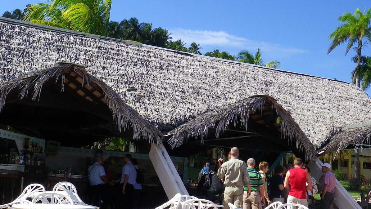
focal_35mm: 52
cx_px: 164
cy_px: 128
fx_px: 512
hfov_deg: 39.8
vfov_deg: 23.0
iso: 80
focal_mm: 7.3
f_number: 10
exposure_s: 1/80
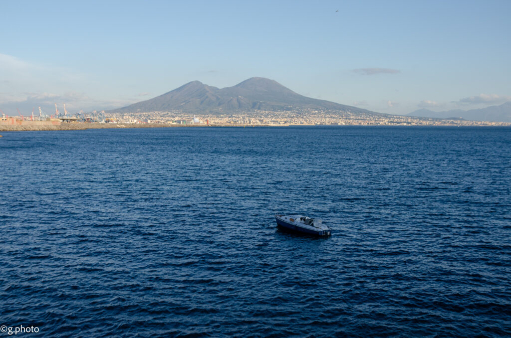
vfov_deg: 35.3
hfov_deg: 51.4
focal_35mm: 38
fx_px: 531
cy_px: 169
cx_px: 256
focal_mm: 25
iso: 200
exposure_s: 1/400
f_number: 8
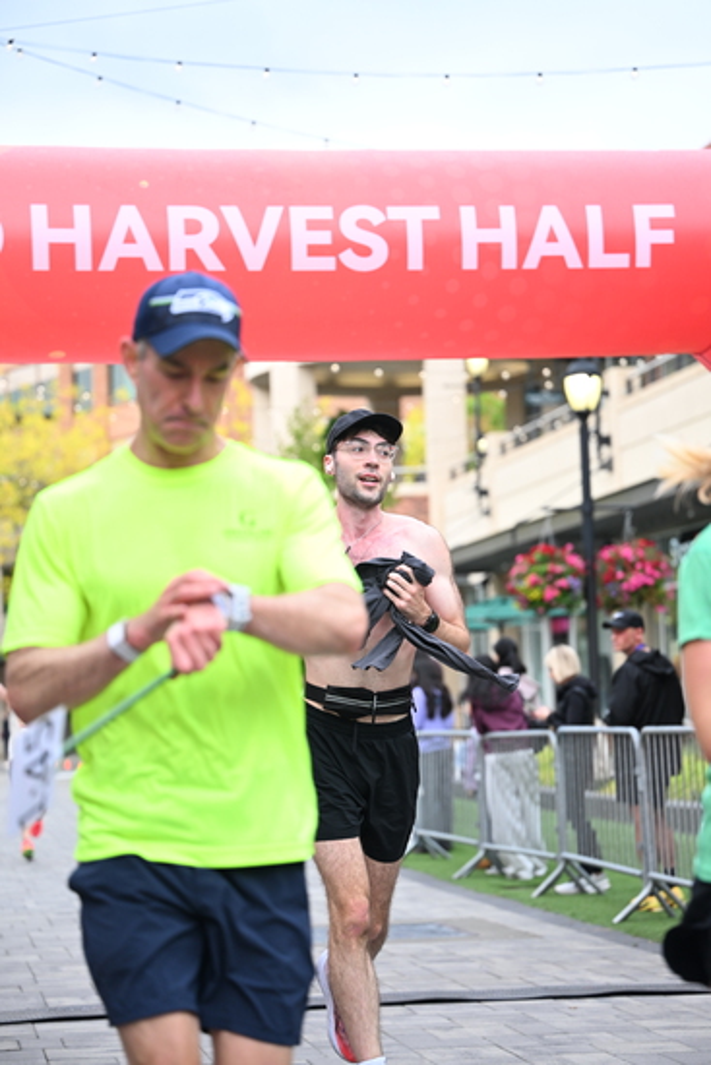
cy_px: 532
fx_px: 2428
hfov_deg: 16.7
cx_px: 356
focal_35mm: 82
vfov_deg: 24.8
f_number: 2.8
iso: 1000
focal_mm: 82
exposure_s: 1/1600
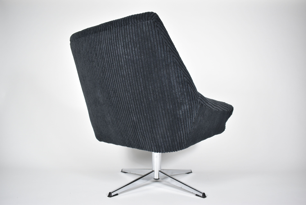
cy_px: 102
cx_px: 153
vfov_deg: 48.0
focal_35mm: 27
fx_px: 230
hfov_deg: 67.3
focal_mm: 18
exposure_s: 1/125
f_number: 4
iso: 1250
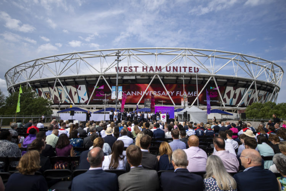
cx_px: 143
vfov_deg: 61.9
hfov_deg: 84.0
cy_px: 96
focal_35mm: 20
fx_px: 159
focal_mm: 20
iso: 100
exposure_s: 1/2500
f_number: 2.8
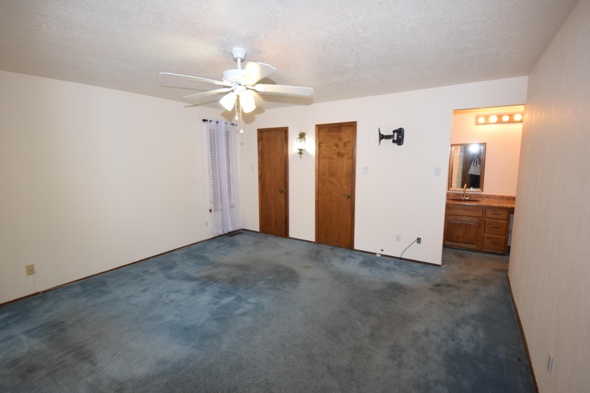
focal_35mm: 16
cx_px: 295
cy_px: 196
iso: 800
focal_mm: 10.5
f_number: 5
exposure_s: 1/100
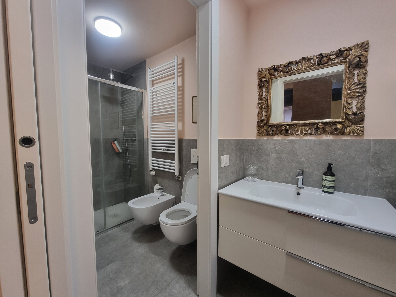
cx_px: 198
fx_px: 149
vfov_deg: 89.9
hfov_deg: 106.2
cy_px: 148
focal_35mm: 13
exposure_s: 1/60
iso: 160
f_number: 2.2
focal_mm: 2.2
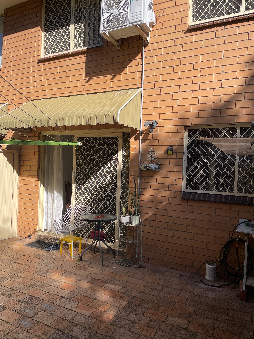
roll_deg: -2.1
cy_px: 170
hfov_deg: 53.1
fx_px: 254
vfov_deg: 67.3
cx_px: 127
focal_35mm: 26
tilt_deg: -0.7
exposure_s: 1/1855
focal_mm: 4.2
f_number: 1.6
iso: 32
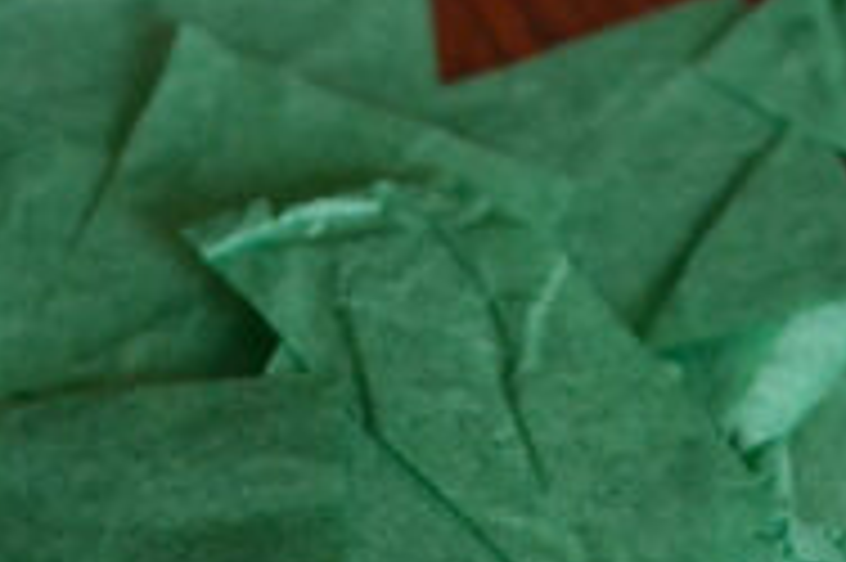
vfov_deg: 7.1
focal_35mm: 192
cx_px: 585
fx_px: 4508
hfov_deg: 10.7
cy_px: 733
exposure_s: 1/400
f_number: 3
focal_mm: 40
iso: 3200
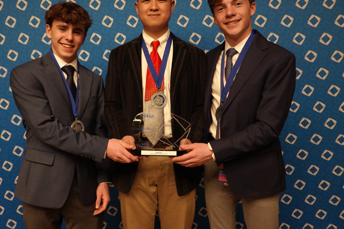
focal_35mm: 30
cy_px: 100
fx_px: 287
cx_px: 153
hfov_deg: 61.8
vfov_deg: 43.5
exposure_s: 1/30
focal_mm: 9.06
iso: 640
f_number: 2.8
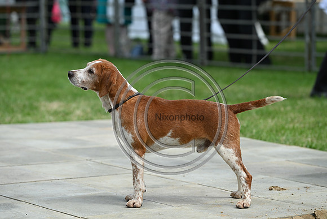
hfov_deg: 12.8
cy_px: 110
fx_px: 1454
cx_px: 164
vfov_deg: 8.6
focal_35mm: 160
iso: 280
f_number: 4.5
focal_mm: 160
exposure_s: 1/1250
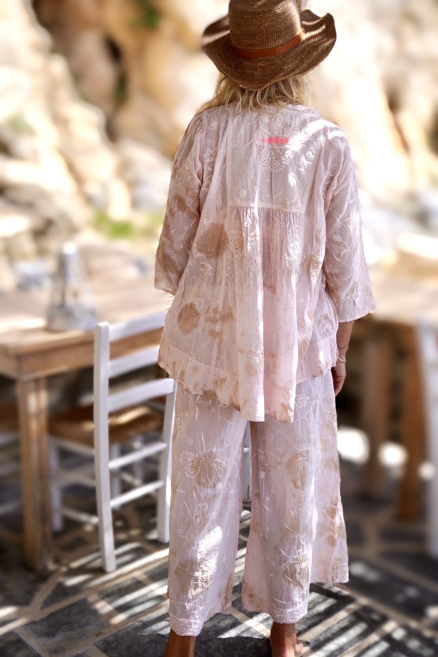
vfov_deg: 46.4
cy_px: 328
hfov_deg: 31.9
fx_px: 766
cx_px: 219
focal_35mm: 42
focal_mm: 28
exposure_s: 1/320
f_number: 5
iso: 100
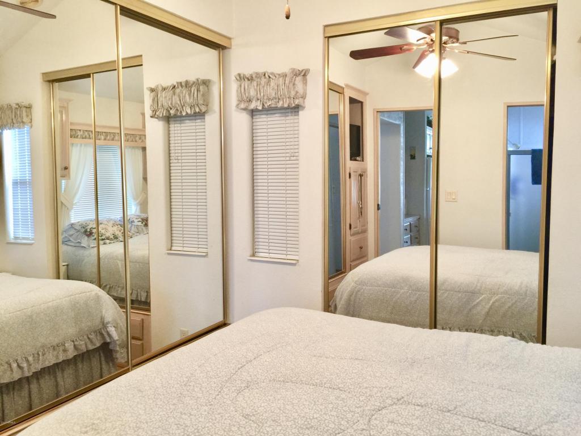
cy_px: 218
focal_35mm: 29
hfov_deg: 61.7
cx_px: 290
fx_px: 487
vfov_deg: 48.2
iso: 64
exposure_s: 1/15
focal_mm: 4.15
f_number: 2.2
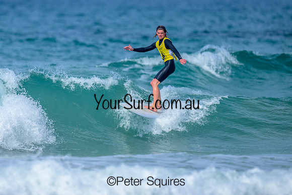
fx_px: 8924
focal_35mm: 1100
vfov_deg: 1.3
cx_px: 100
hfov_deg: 1.9
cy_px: 96
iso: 220
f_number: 6.3
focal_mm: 800
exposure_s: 1/2000
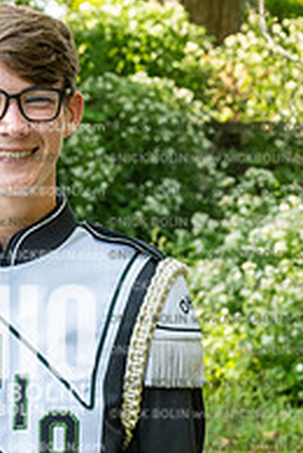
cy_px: 350
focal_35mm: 125
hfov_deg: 10.9
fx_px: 1572
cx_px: -2
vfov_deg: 16.3
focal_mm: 54
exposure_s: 1/800
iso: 1250
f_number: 5.6
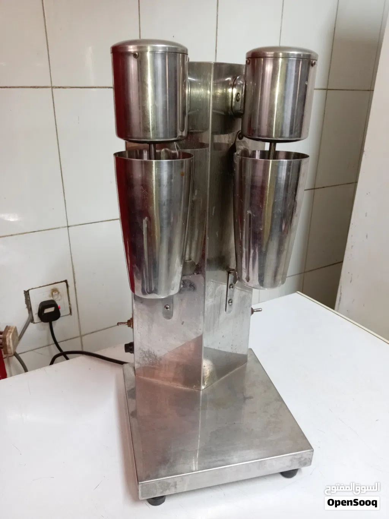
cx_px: 194
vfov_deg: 65.3
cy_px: 260
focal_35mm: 27
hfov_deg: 51.3
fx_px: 405
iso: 850
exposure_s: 1/25
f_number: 1.8
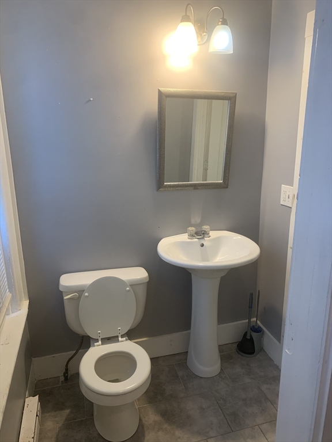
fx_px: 332
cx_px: 166
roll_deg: +1.0
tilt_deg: -15.4
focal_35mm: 26
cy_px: 221
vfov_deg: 67.3
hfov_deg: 53.1
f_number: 1.8
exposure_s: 1/60
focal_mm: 4.25
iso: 200
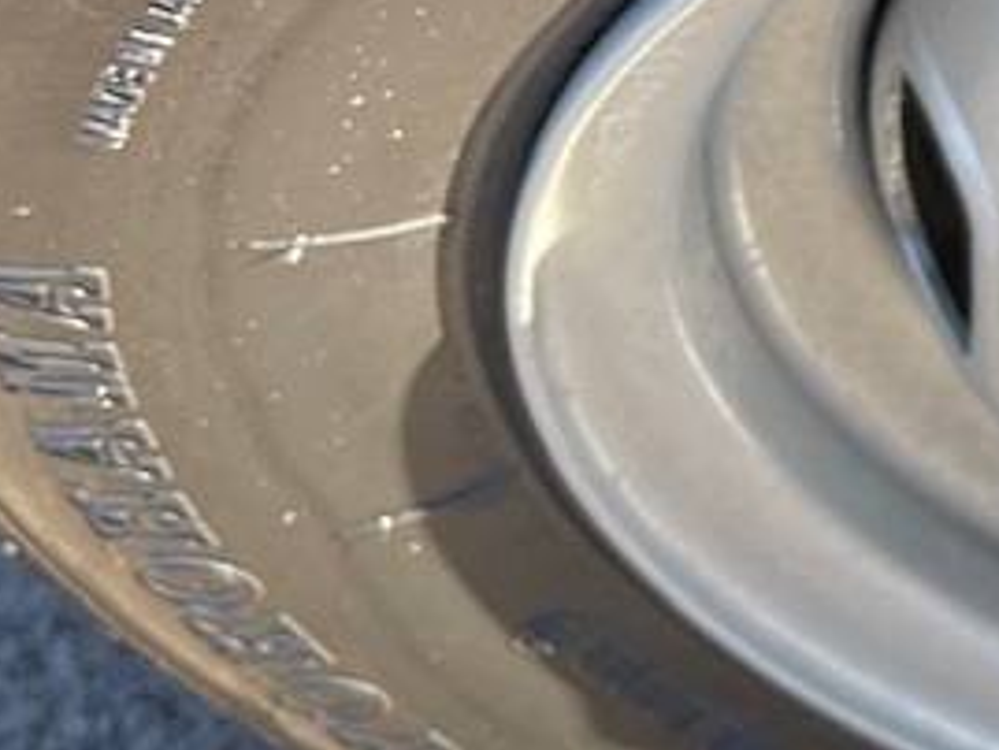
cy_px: -316
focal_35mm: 119
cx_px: 1872
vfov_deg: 12.0
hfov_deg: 14.3
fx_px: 3436
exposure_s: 1/149
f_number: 1.6
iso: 32
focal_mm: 5.1
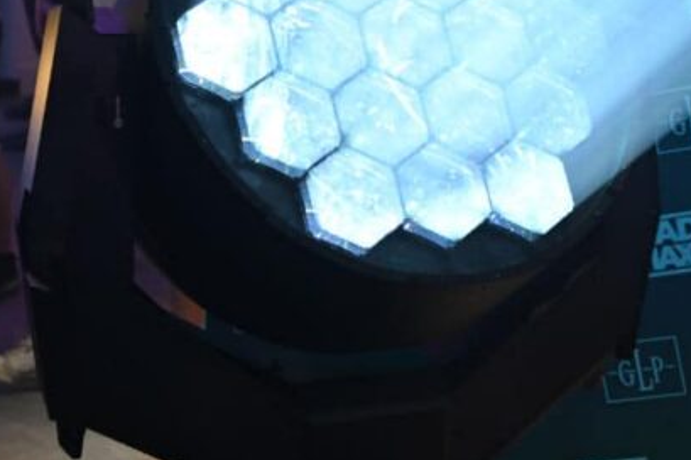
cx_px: 495
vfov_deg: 14.8
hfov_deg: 22.0
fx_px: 1764
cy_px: 195
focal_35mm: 92
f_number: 4
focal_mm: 49
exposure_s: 1/125
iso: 900
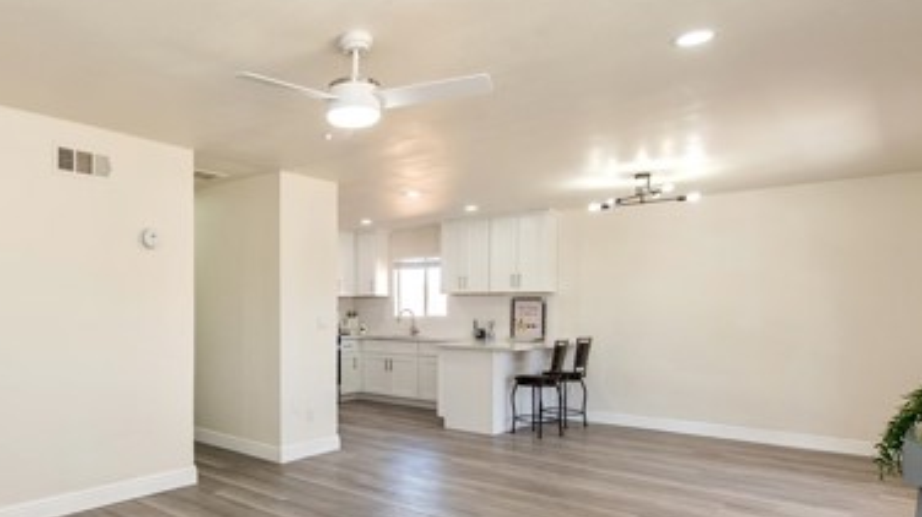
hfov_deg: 70.9
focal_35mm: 25
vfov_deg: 45.7
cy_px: 310
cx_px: 275
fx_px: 611
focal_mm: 14
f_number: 5.6
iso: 500
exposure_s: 1/125
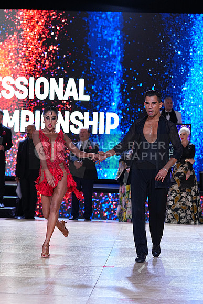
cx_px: 102
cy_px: 152
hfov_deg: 12.0
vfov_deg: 17.9
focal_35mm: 114
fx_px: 964
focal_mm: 114
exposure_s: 1/500
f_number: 4
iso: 1600
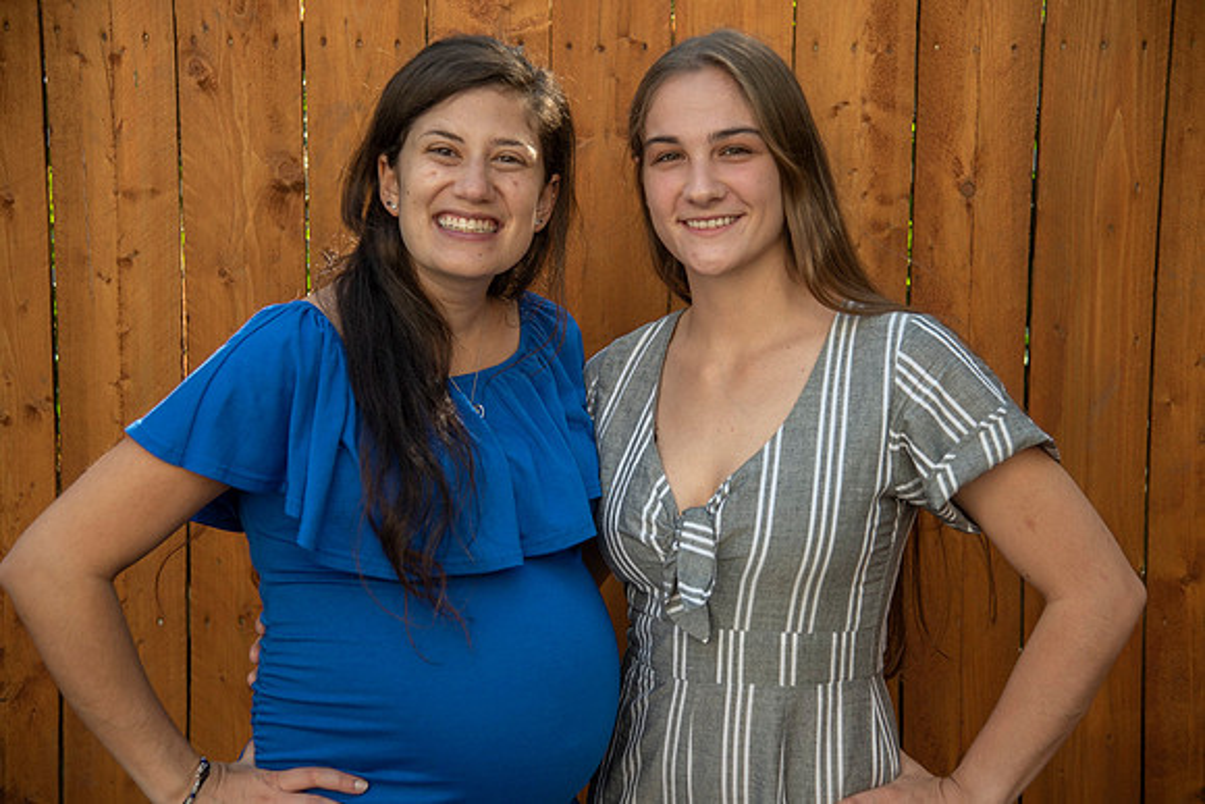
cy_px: 402
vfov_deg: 20.9
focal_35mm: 65
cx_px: 602
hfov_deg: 31.0
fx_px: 2176
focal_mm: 65
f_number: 4
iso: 125
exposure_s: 1/320
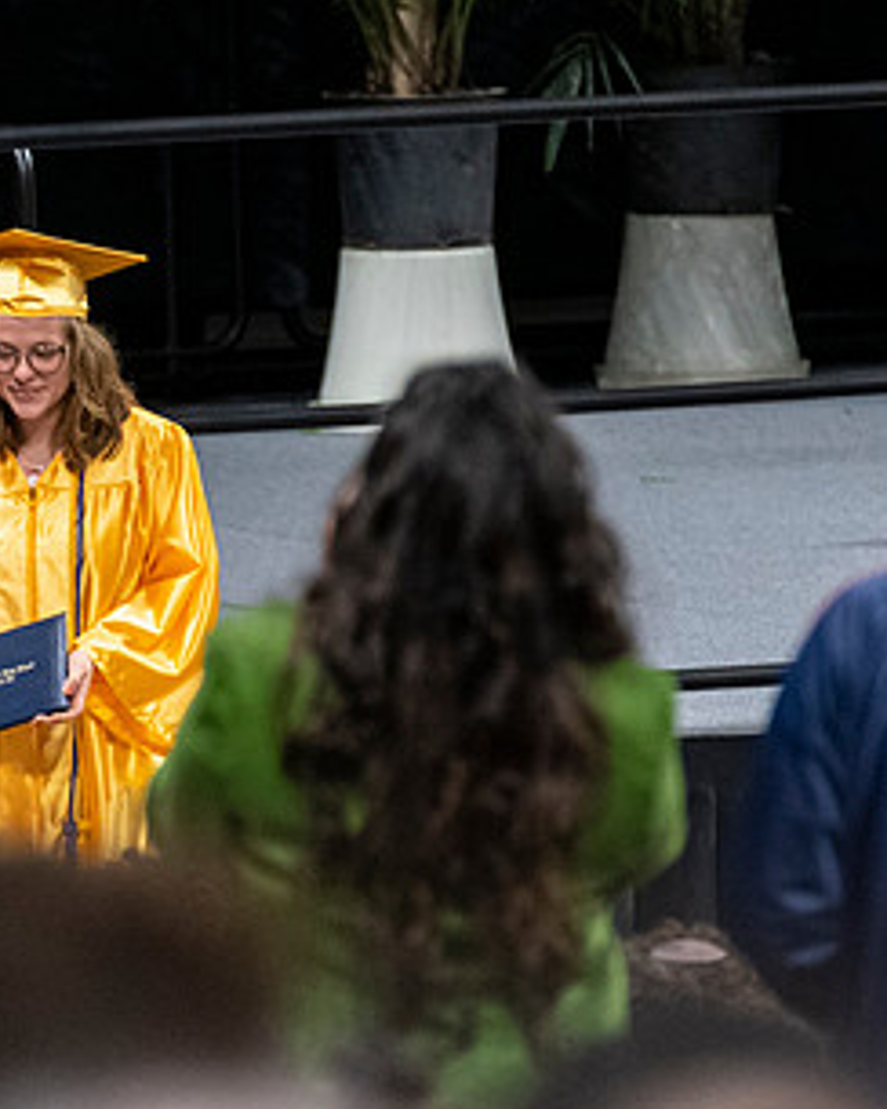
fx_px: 19853
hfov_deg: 2.6
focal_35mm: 605
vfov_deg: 3.2
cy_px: 719
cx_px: 122
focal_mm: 190
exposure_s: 1/200
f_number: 4
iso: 2000
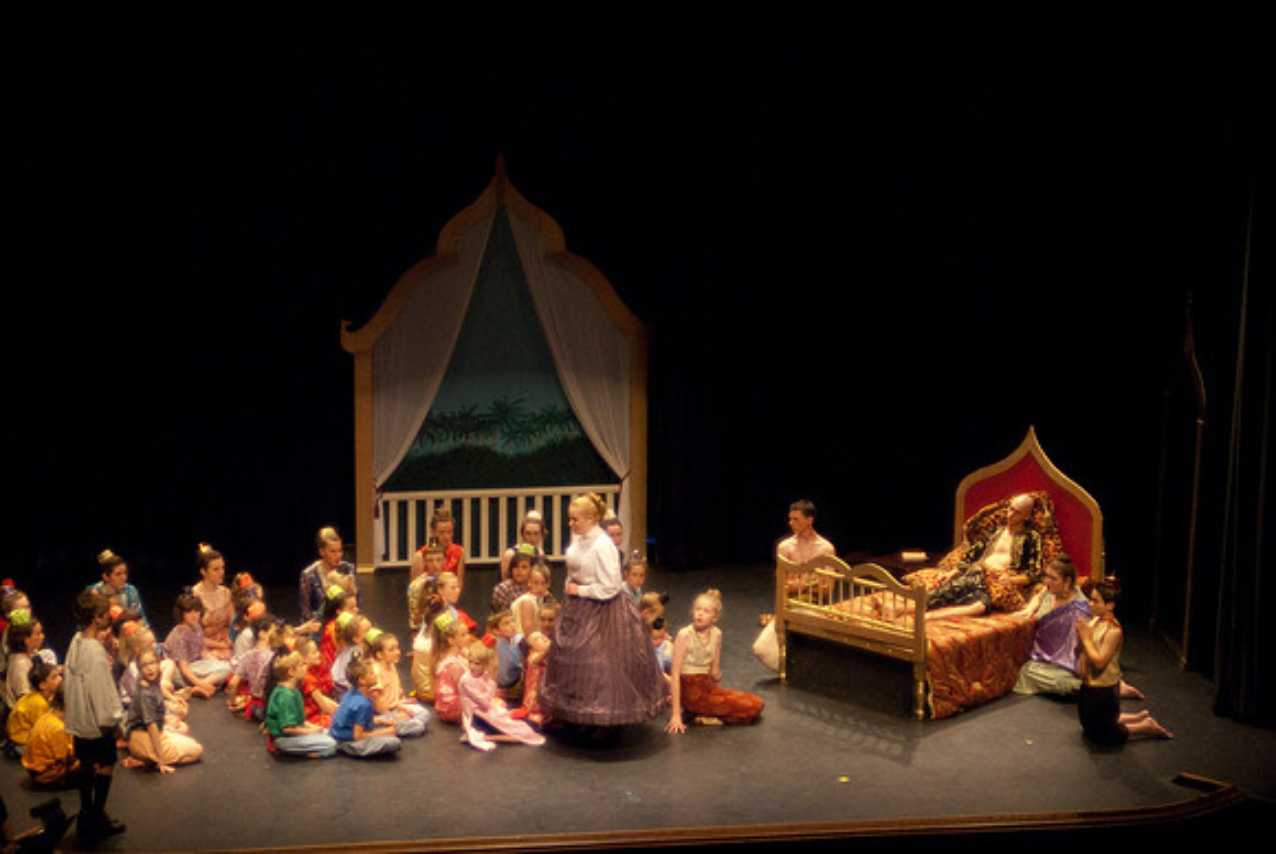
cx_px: 638
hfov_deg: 24.6
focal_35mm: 82
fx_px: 2927
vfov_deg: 16.6
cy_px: 427
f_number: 2.8
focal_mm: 55
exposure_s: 1/160
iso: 1000
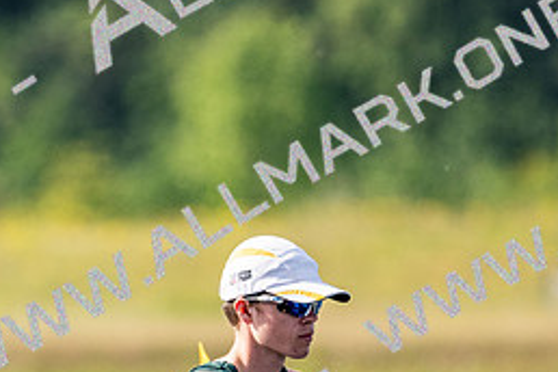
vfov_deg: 1.0
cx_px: 205
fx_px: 20877
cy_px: 389
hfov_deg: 1.5
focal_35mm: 1347
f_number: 4.5
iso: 250
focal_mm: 400
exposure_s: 1/2500
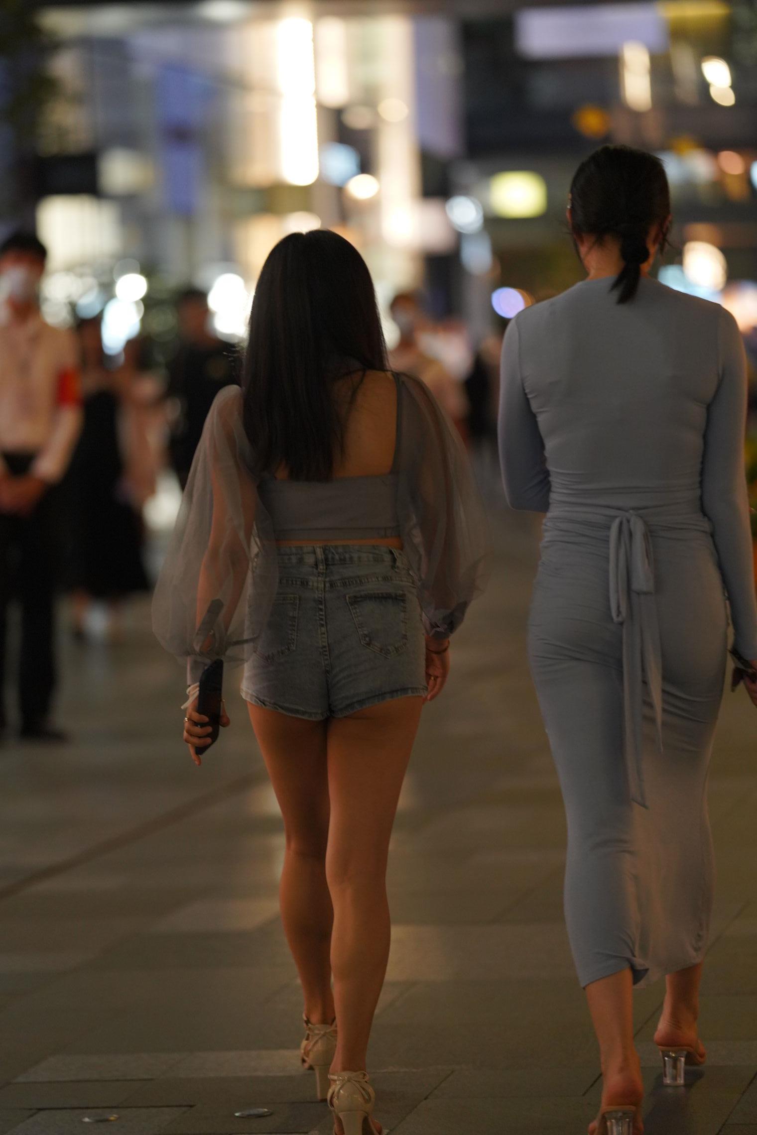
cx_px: 378
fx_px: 4258
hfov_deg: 10.2
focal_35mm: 135
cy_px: 568
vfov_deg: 15.2
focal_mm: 135
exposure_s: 1/250
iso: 2000
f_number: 1.8
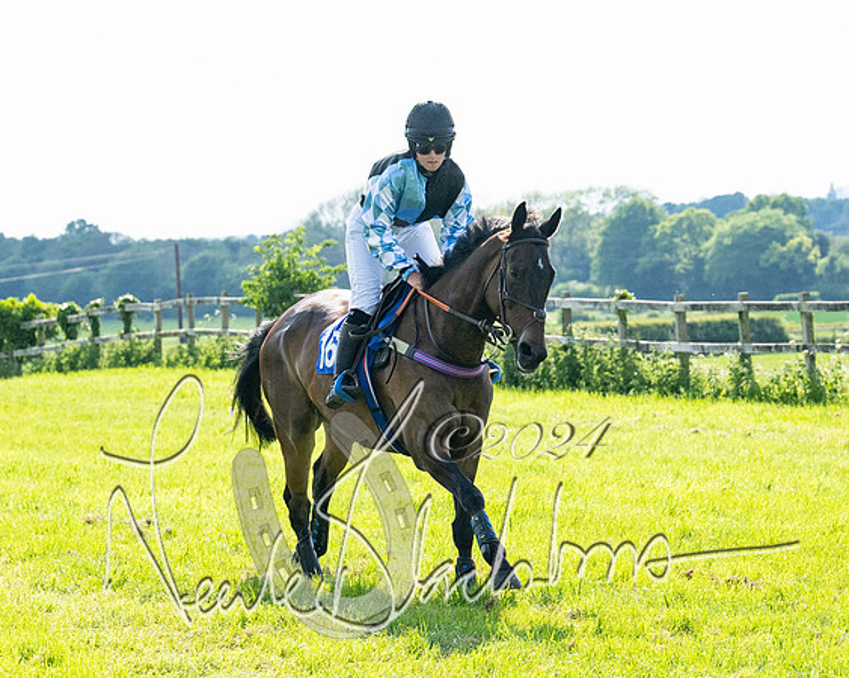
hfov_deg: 9.1
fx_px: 5343
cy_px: 269
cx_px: 436
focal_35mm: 213
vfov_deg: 7.3
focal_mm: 86
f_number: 5
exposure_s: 1/3200
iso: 400
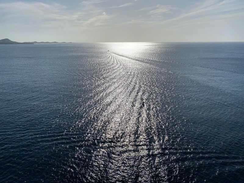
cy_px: 92
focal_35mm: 26
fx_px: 183
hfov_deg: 67.3
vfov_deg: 53.1
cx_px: 122
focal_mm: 4.25
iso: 40
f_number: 1.8
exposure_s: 1/23256
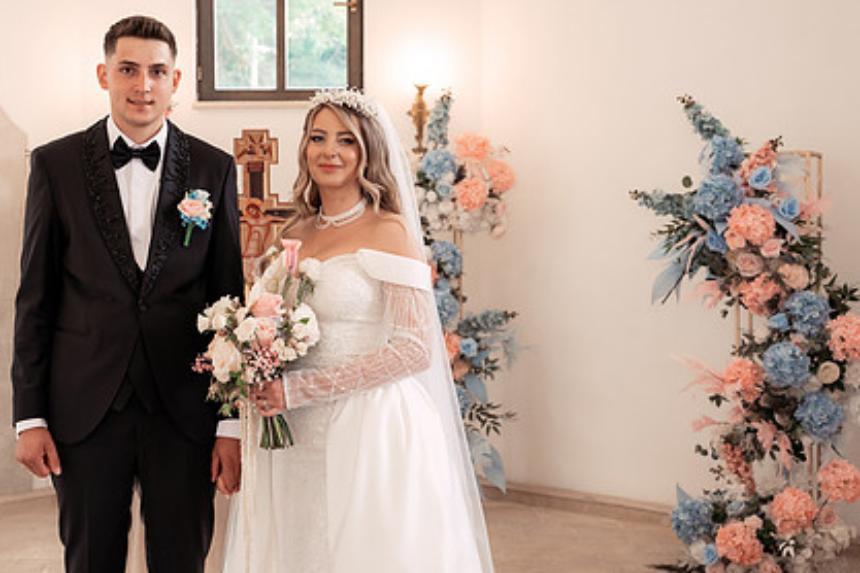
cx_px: 287
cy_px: 270
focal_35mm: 57
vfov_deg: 23.8
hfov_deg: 34.7
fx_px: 1362
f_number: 3.5
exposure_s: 1/200
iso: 1600
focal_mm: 41
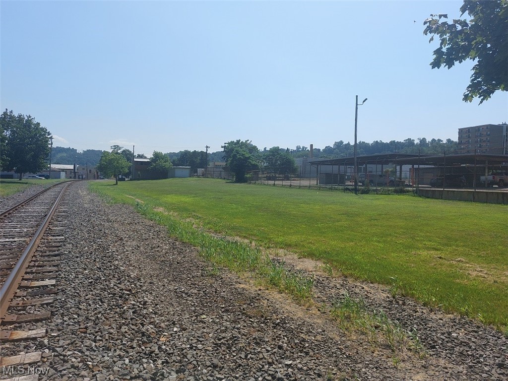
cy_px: 190
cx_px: 254
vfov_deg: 56.8
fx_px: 352
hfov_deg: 71.6
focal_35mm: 24
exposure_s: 1/1818
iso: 25
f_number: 1.8
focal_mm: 5.23
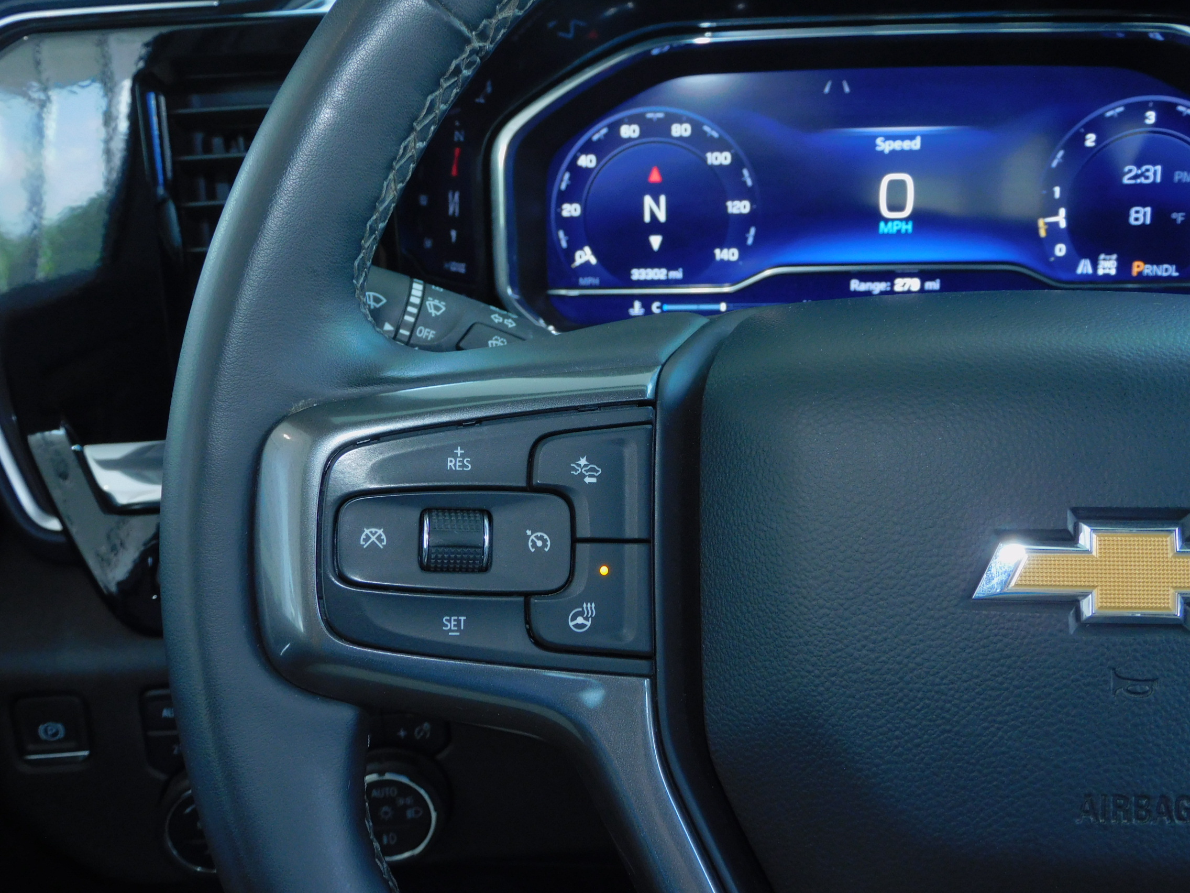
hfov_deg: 52.6
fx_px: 1203
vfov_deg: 40.7
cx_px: 595
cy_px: 446
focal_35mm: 35
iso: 200
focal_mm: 6.3
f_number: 3.8
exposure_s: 1/30
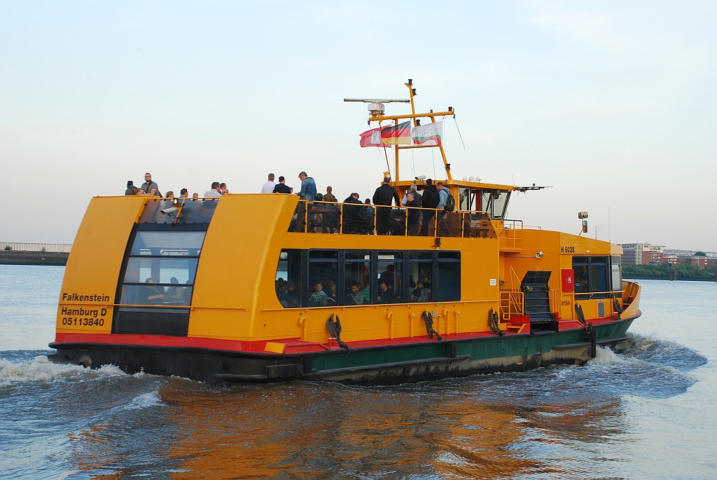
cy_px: 240
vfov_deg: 20.7
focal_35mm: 66
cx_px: 358
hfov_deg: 30.5
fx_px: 1316
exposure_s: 1/60
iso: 200
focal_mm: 44
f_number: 7.1
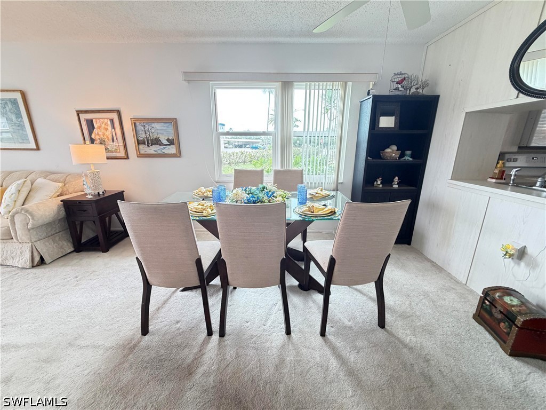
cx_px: 273
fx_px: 221
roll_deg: +0.4
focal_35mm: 14
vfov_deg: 85.7
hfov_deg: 102.1
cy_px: 205
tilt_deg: -15.6
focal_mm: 2.22
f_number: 2.2
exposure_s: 1/60
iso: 320
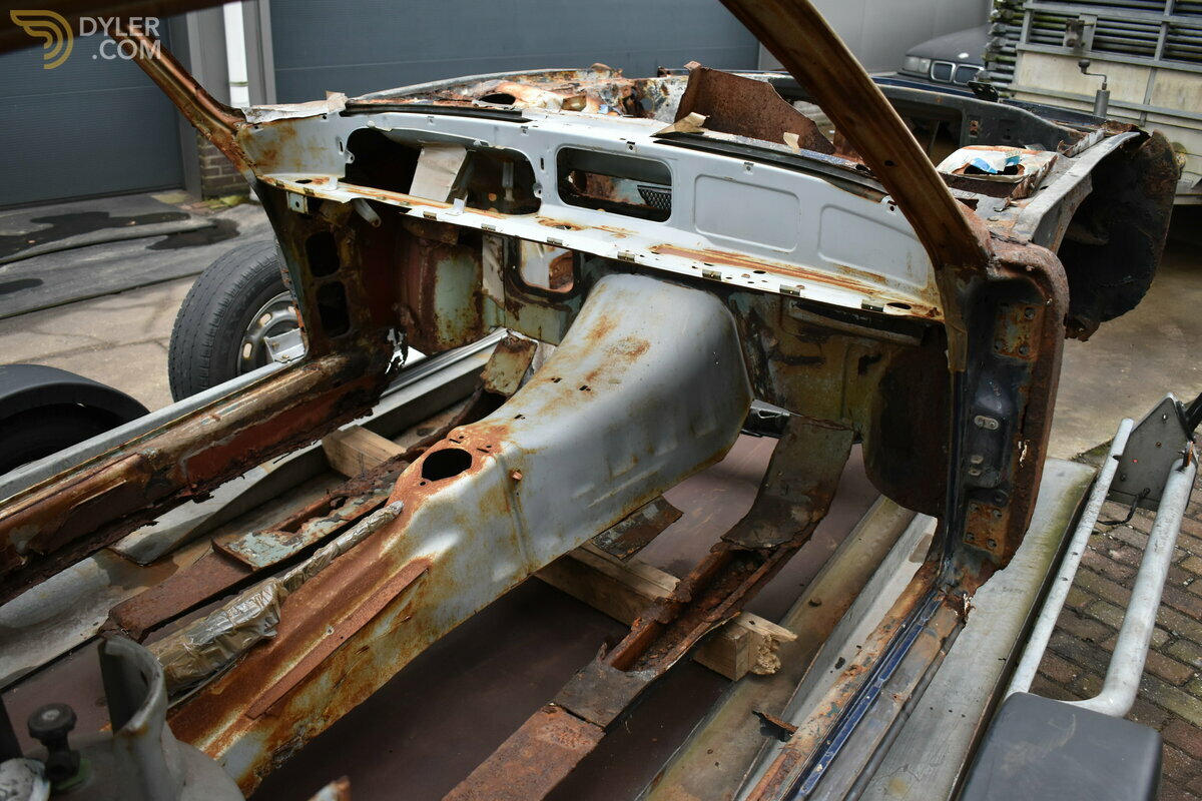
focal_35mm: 33
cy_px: 400
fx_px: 1102
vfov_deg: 40.0
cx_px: 601
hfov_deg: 57.2
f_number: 3.8
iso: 640
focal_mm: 22
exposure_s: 1/250
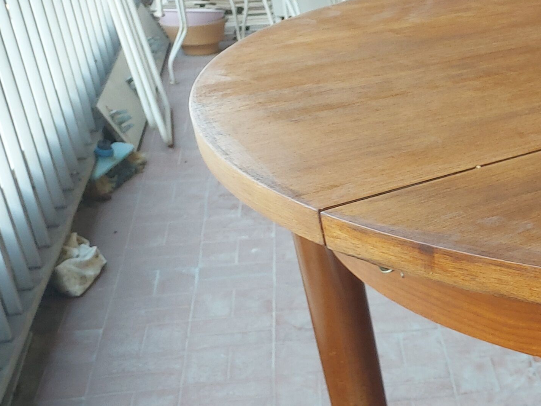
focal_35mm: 78
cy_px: 571
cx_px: 805
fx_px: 1219
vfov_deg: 17.4
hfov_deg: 21.2
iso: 50
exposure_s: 1/60
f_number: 1.8
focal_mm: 5.23
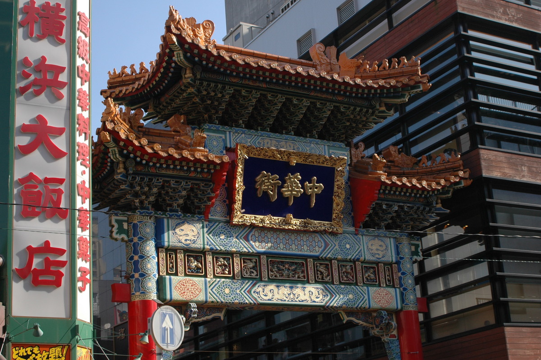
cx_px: 270
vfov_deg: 22.6
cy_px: 180
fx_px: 901
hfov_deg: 33.4
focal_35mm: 60
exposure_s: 1/250
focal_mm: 40
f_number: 8
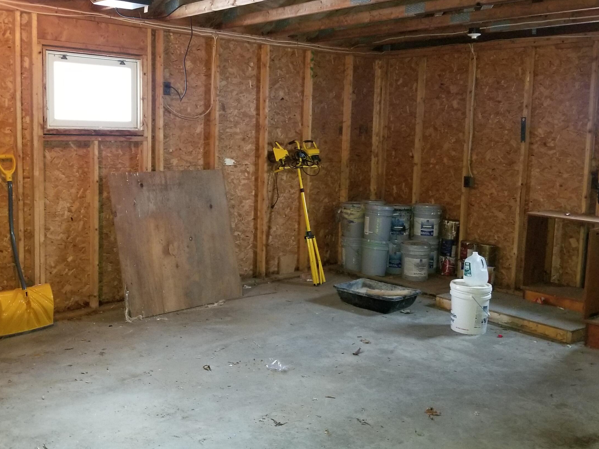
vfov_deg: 39.6
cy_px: 200
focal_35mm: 36
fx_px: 623
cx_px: 263
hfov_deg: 51.2
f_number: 1.7
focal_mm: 4.25
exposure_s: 1/10
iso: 400
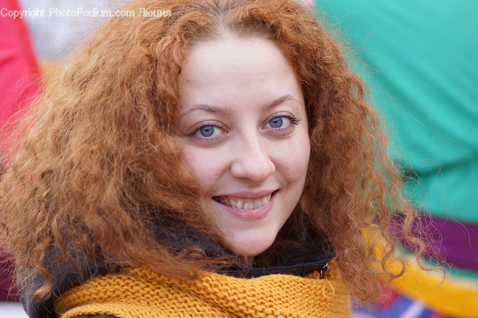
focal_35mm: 135
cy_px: 159
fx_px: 1791
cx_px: 239
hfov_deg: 15.2
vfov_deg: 10.1
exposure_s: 1/320
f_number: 2.8
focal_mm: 90
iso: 200
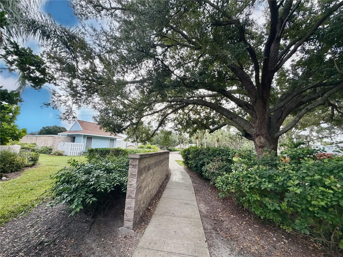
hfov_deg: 102.1
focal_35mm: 14
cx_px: 172
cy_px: 128
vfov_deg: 85.7
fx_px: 139
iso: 100
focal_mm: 2.22
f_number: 2.2
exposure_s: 1/121
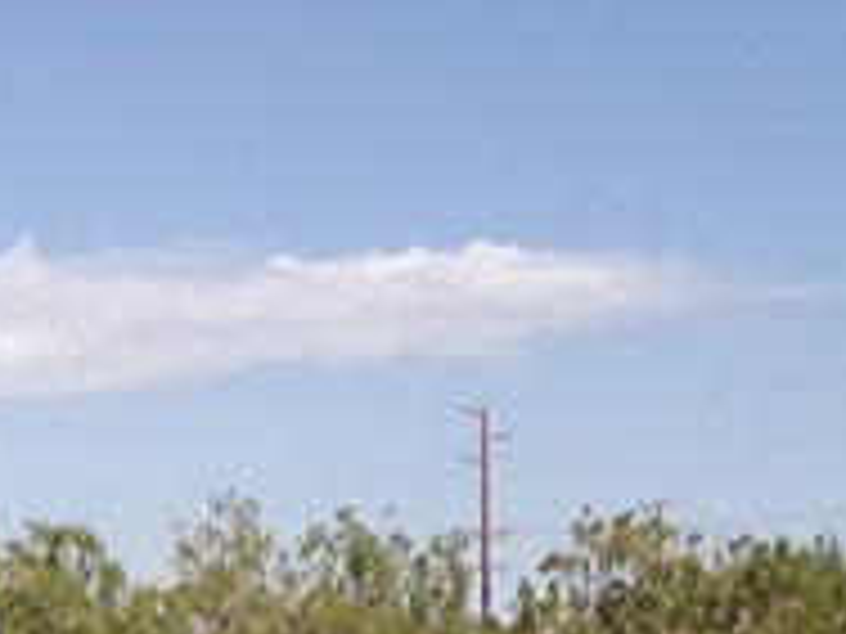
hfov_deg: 13.9
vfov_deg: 11.0
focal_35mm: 131
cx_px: -490
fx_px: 3202
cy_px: 859
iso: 100
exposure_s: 1/120
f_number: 11.07
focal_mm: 4.3
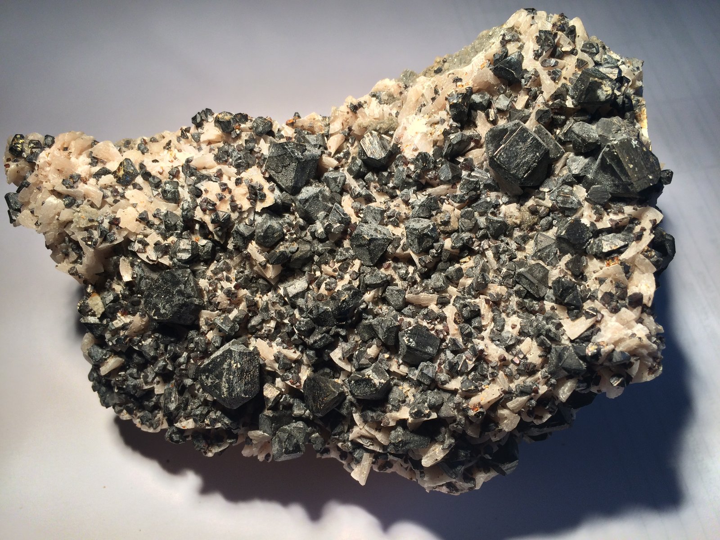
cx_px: 360
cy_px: 270
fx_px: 603
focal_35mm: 29
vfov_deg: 48.2
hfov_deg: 61.7
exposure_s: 1/215
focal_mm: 4.15
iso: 32
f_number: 2.2
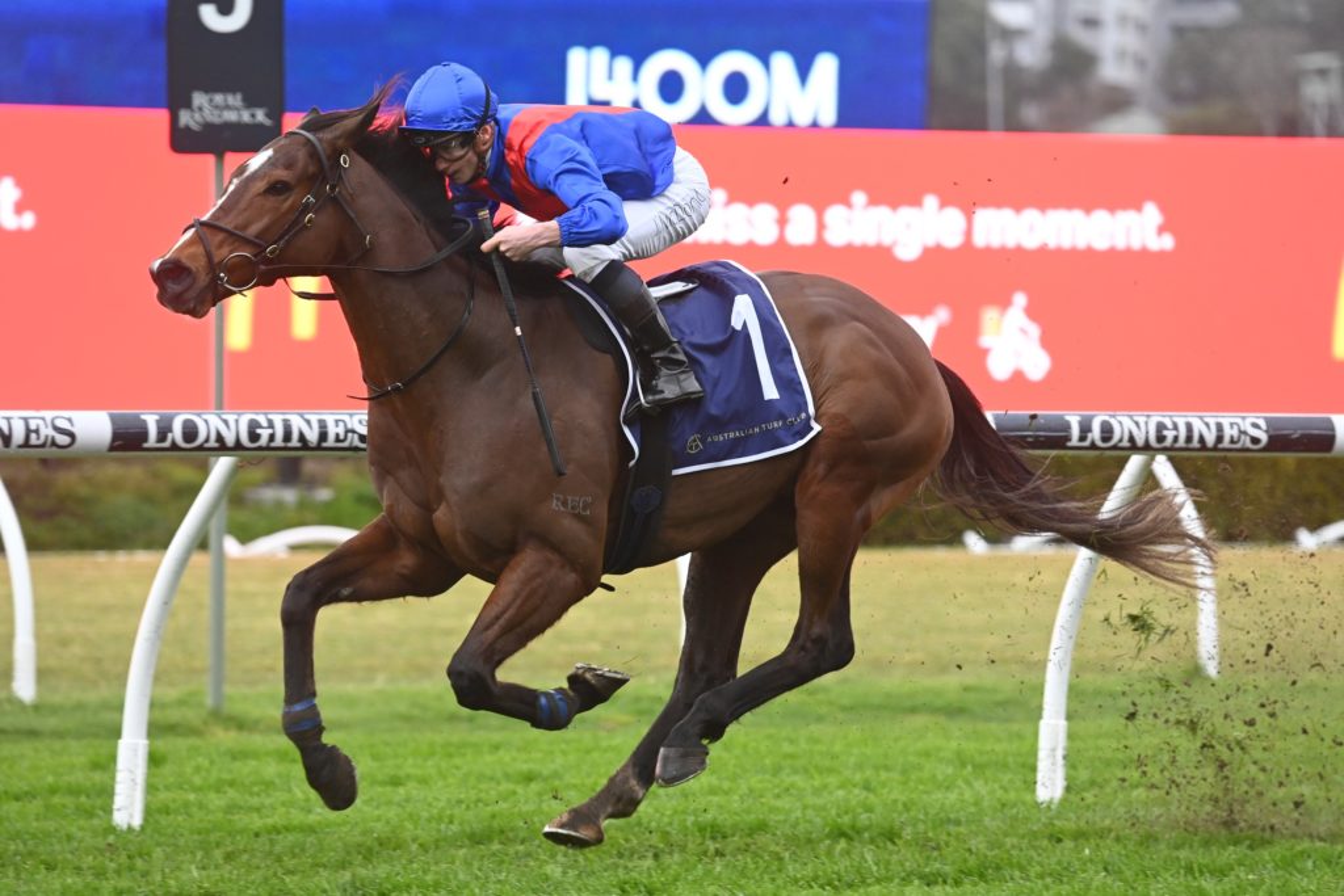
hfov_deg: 7.1
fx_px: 10827
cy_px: 448
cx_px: 672
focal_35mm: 290
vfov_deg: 4.7
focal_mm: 290
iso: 4000
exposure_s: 1/1250
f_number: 5.6
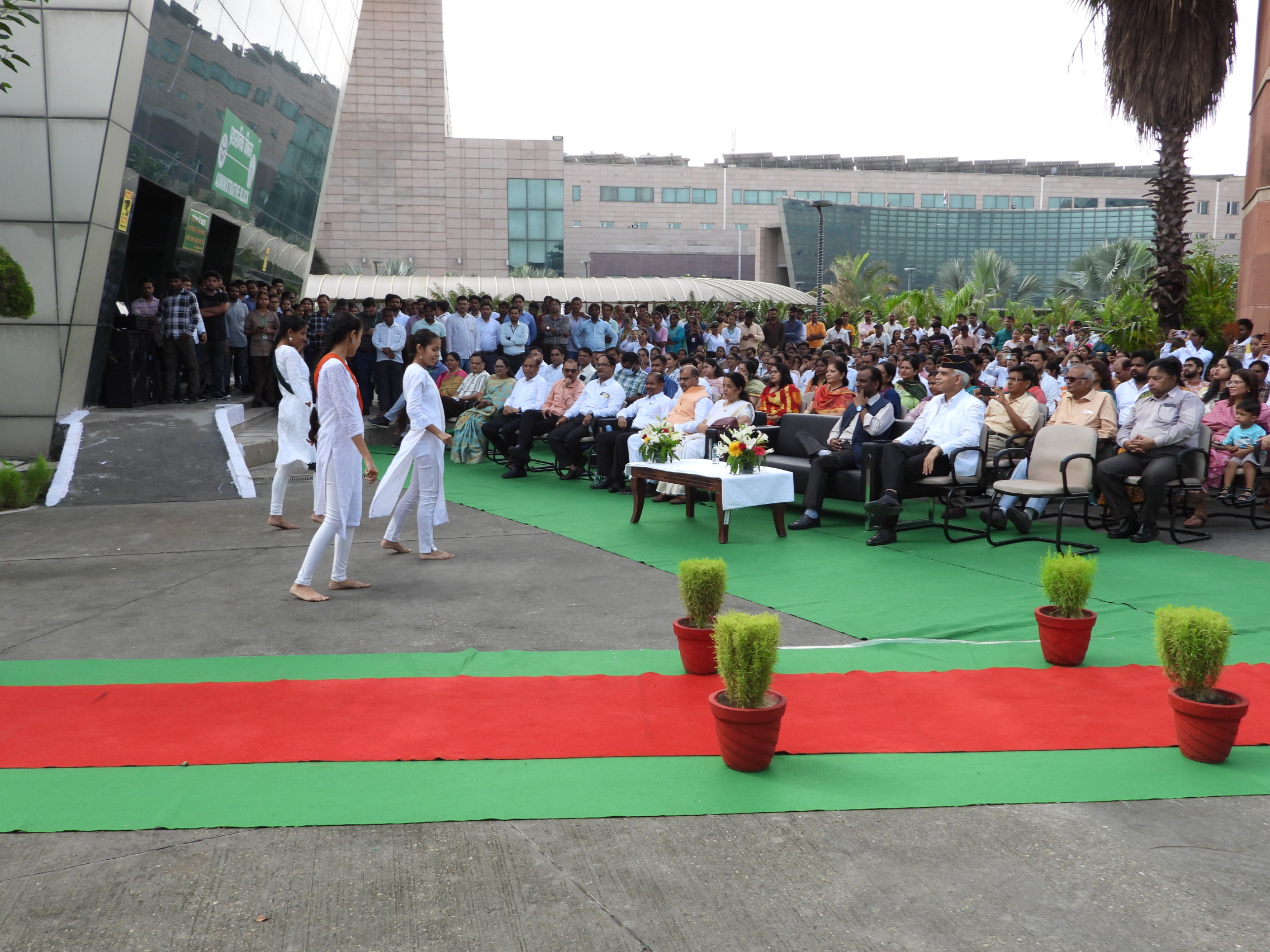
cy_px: 476
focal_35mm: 30
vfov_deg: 46.8
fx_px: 1101
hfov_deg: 60.0
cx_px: 635
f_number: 3.2
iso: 100
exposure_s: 1/500
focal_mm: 5.4
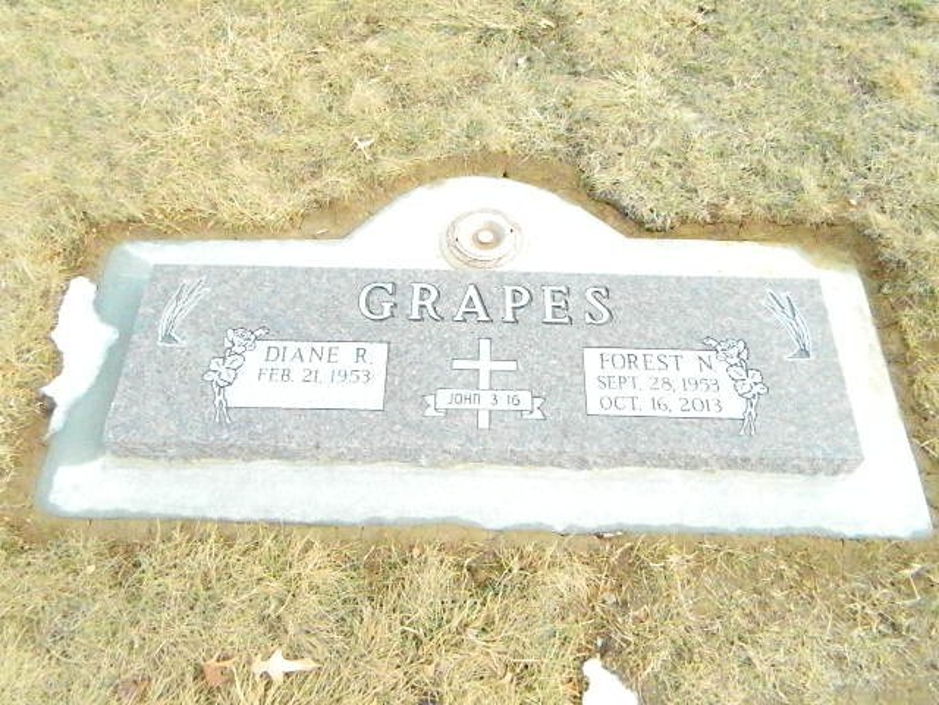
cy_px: 352
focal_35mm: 31
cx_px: 470
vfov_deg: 45.4
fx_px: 841
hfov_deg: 58.4
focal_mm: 5.6
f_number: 9.1
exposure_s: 1/1000
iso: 6400
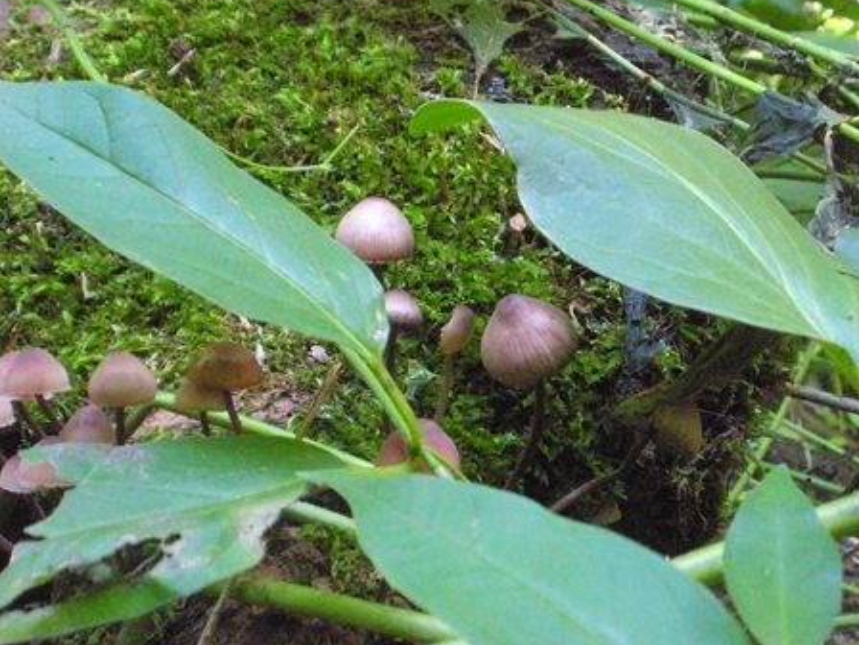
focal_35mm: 58
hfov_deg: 33.2
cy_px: 331
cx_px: 449
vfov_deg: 25.2
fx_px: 1439
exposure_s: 1/59.8
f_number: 4.4
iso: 1600
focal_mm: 9.1
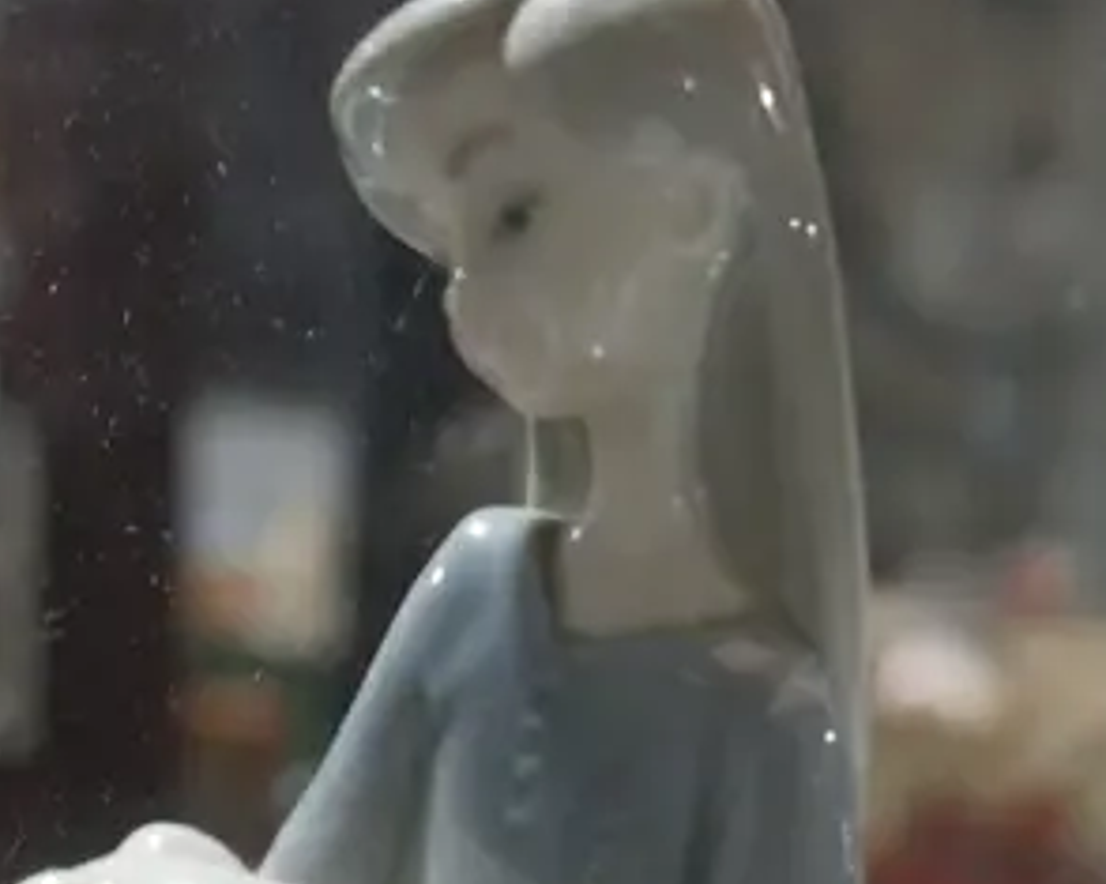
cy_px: 1377
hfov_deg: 11.8
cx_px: 779
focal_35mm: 163
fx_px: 5334
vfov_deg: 9.2
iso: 800
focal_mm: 24
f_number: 5.2
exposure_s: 1/60
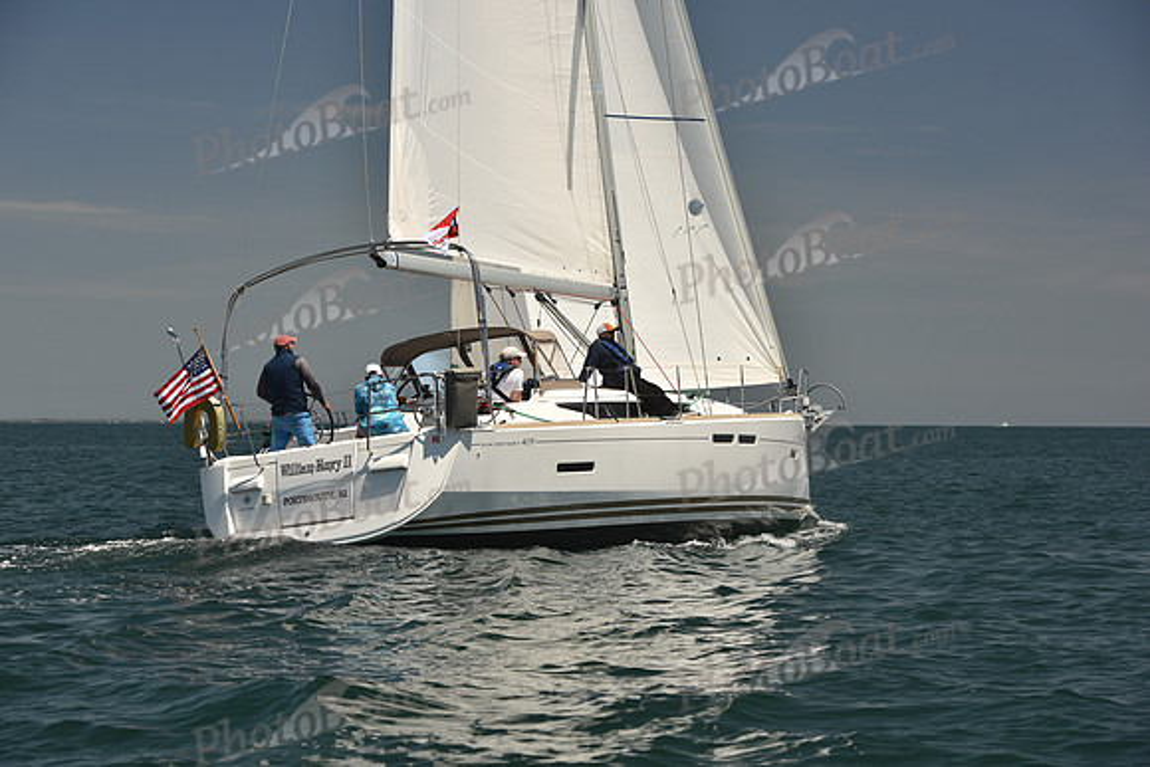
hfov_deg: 20.0
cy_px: 384
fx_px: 3259
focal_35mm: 102
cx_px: 575
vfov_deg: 13.4
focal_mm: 102
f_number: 6.3
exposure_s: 1/800
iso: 250
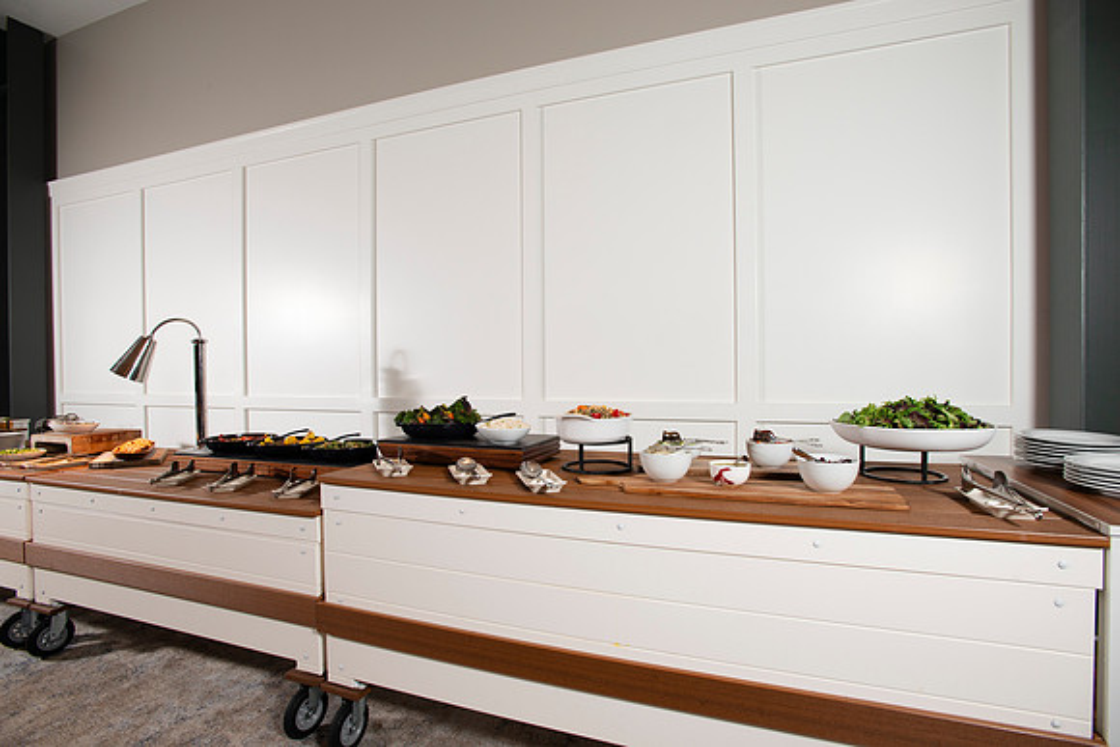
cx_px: 560
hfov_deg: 93.0
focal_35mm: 17
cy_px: 374
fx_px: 531
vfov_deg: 70.2
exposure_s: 1/200
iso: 500
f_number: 6.3
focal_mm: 17
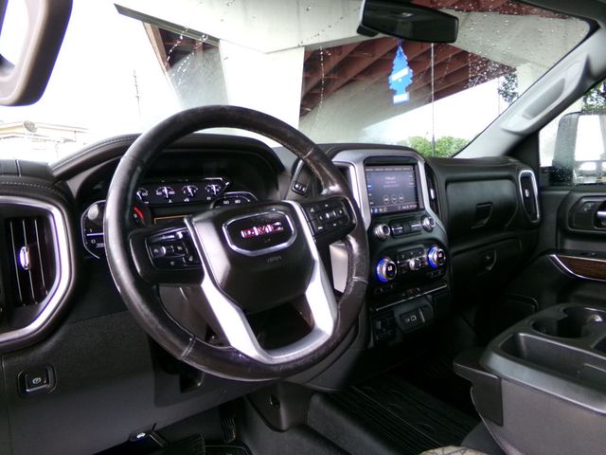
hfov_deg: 71.6
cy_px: 228
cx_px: 303
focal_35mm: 24
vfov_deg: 56.8
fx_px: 420
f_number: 3.7
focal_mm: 4.3
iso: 294
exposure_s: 1/60
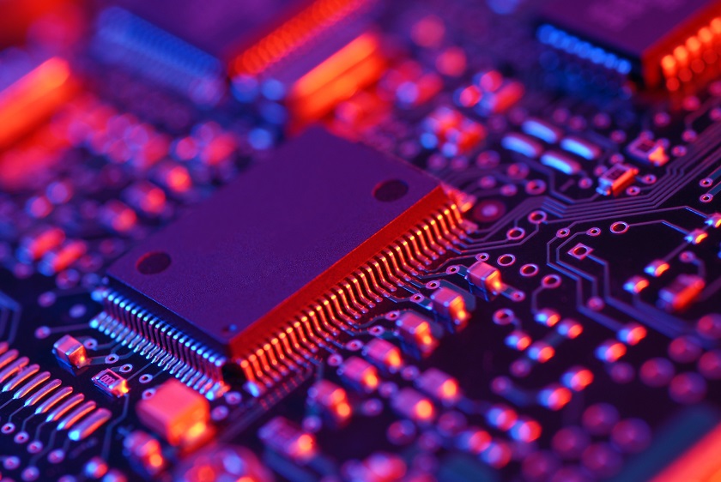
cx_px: 360
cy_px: 241
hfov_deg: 22.6
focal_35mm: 90
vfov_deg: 15.2
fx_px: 1804
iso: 100
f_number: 6.3
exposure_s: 1/160
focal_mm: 60
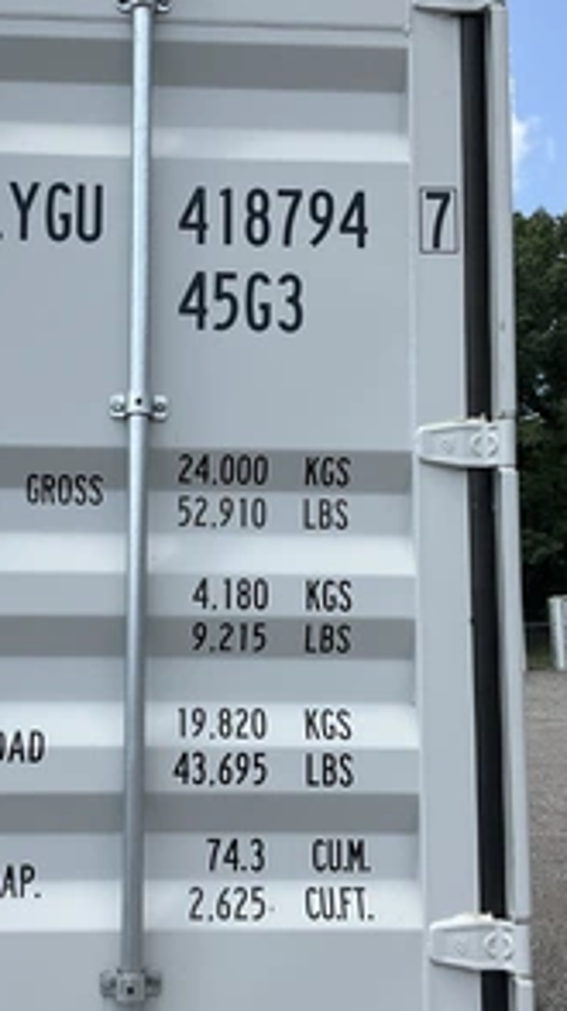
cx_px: 186
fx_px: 1151
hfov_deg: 27.5
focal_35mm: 43
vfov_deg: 47.4
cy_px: 506
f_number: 1.8
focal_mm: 3
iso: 25
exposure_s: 1/1451
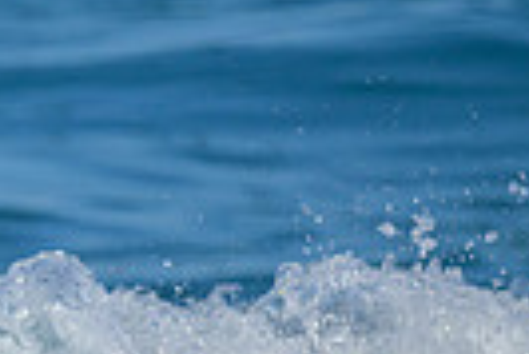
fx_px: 51265
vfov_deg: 0.4
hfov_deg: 0.6
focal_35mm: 3485
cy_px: 619
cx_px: -549
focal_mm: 800
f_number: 8
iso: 250
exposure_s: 1/2000
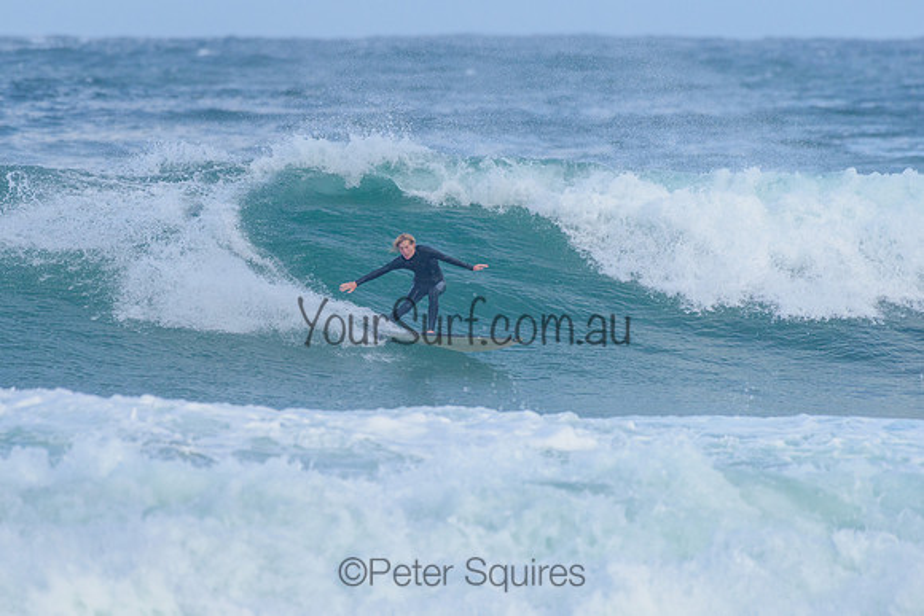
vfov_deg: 2.2
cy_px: 289
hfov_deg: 3.4
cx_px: 360
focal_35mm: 613
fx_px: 15726
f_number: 5.6
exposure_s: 1/2000
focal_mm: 500
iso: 450
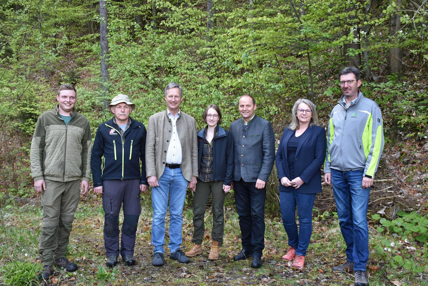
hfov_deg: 47.9
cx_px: 214
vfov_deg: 33.0
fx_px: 481
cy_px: 143
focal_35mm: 40
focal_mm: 27
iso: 140
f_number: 5
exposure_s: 1/50
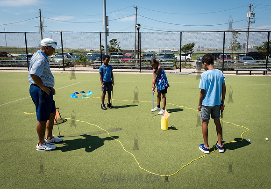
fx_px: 217
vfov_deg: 47.0
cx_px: 159
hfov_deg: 63.6
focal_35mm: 28
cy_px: 83
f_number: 5
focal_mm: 24
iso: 100
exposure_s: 1/800
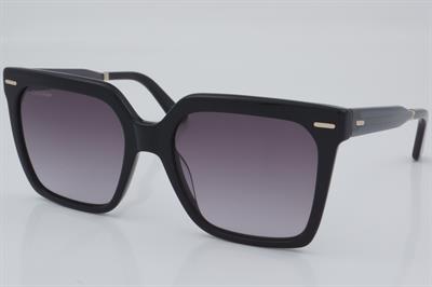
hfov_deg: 27.0
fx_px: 899
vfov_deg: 18.2
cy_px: 144
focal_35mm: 75
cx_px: 216
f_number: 32
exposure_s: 1/4
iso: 100
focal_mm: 50
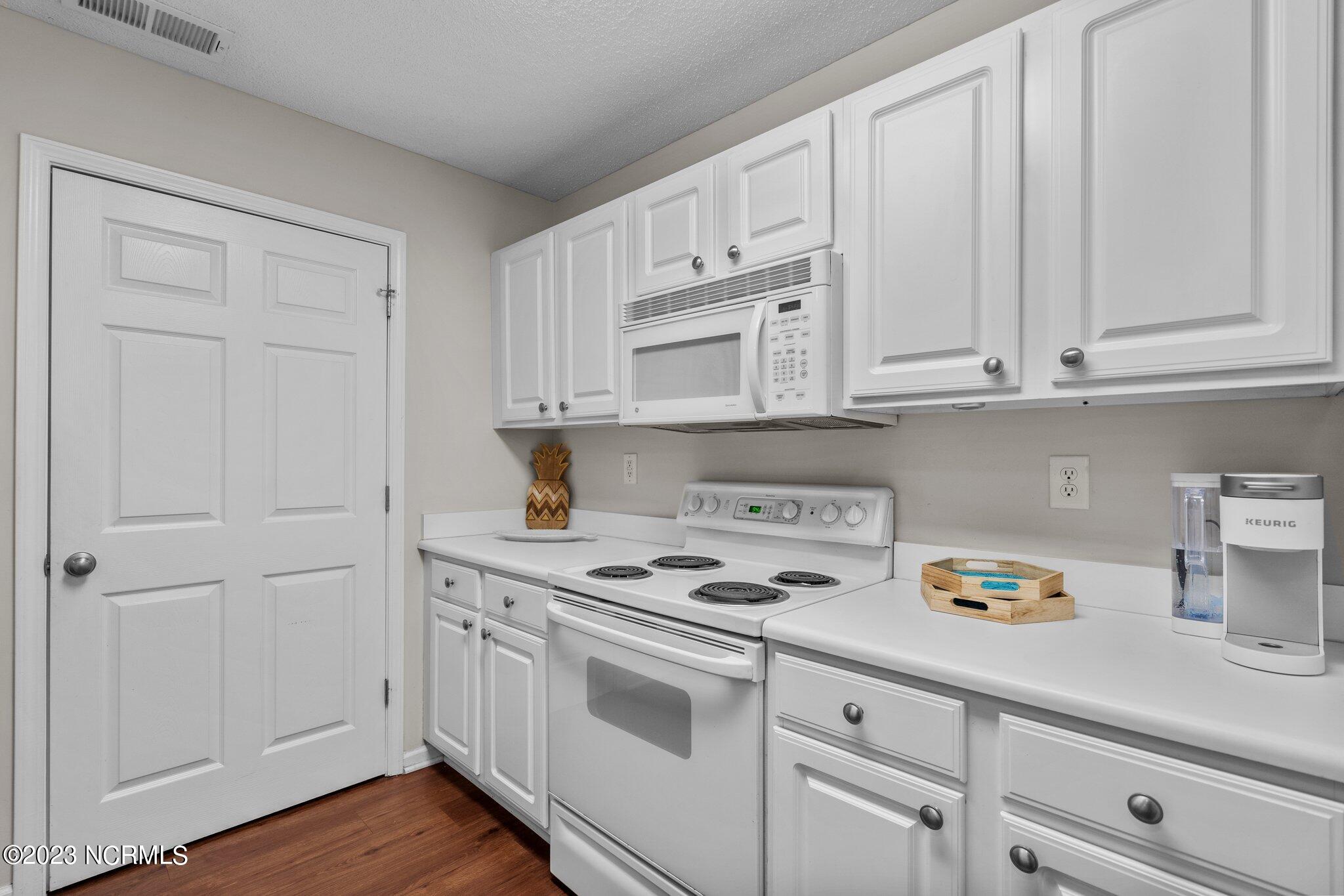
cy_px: 448
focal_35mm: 16
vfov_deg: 73.7
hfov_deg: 96.7
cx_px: 672
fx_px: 597
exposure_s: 1/4
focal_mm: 16
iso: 200
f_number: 4
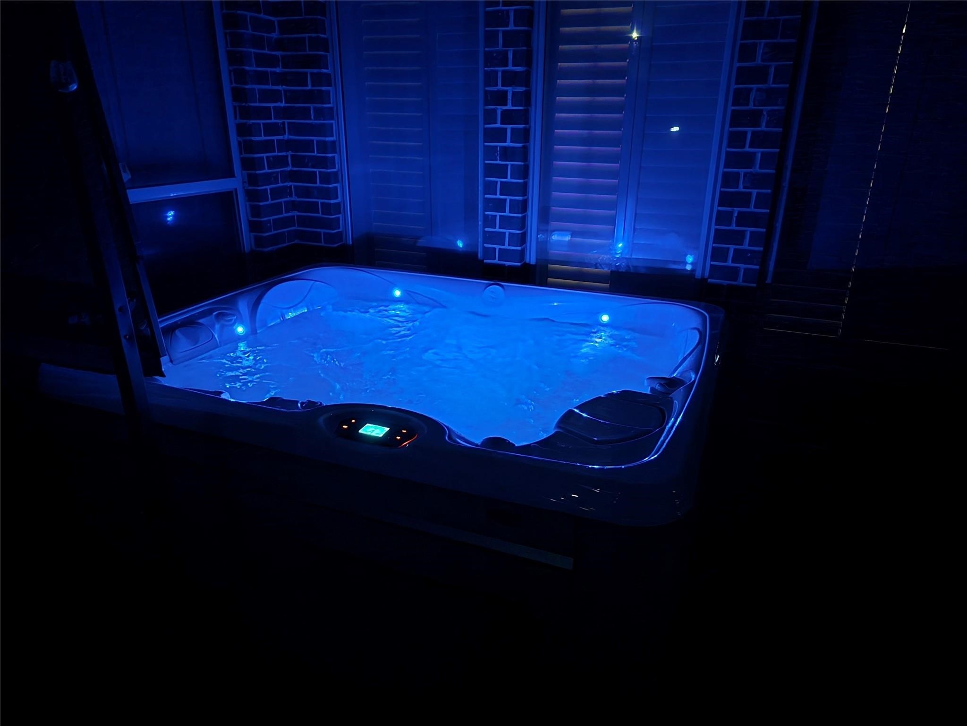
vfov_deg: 58.9
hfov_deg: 73.9
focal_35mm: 23
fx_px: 643
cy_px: 363
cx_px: 484
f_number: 1.7
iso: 3200
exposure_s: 1/15
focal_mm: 6.3
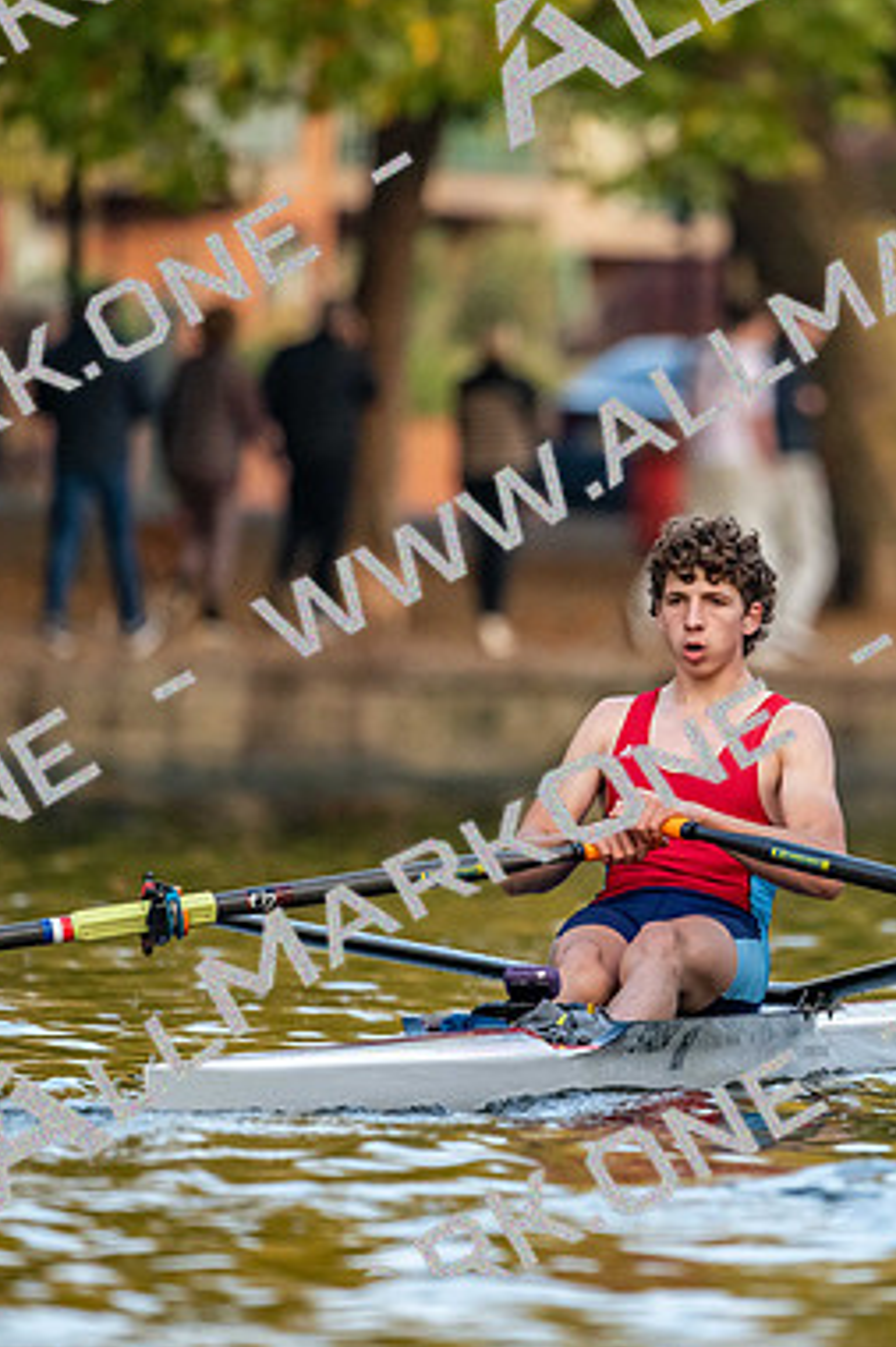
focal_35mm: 611
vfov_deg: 3.4
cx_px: 691
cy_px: 668
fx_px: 22830
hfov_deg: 2.2
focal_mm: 400
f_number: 4.5
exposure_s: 1/2500
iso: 3600
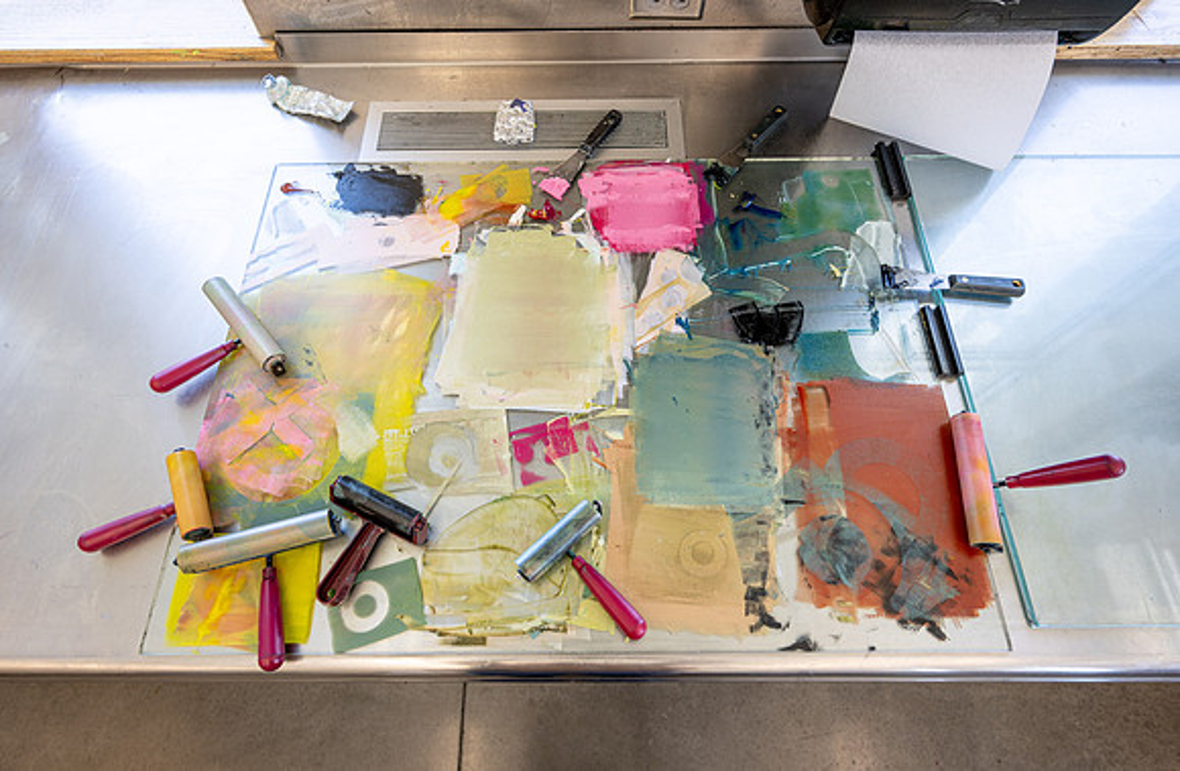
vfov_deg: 64.7
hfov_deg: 88.2
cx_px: 590
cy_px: 391
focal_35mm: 19
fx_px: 609
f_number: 4
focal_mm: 18.5
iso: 200
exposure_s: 1/60
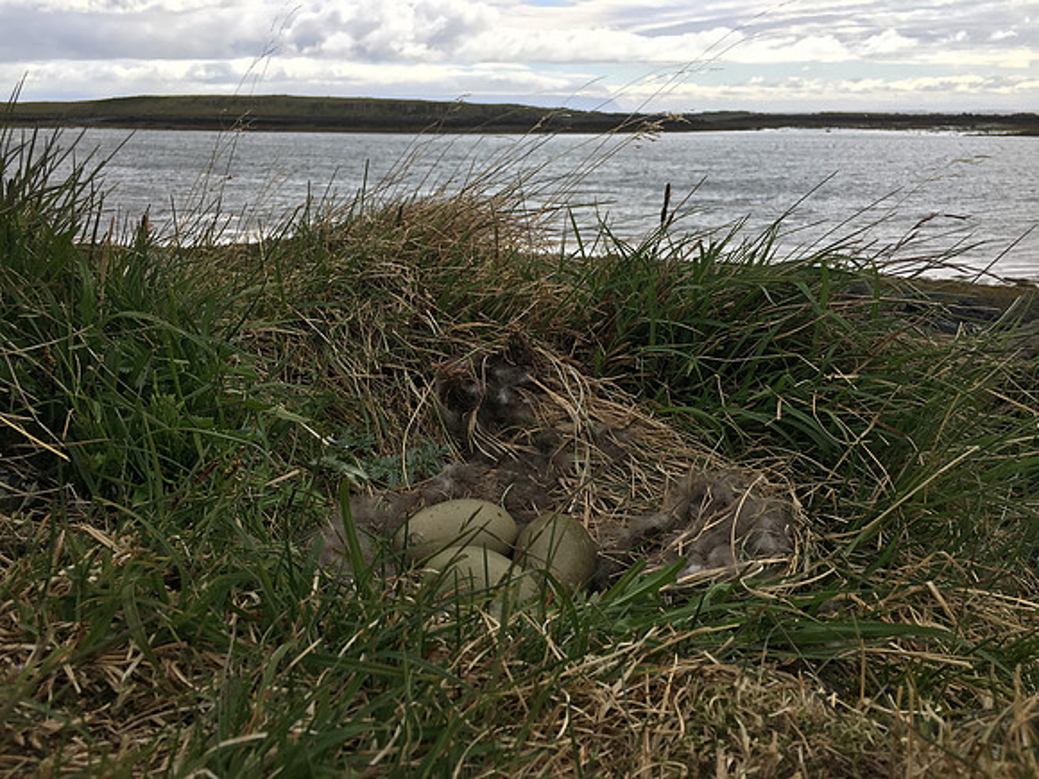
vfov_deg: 48.2
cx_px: 520
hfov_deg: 61.7
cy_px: 390
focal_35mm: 29
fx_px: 870
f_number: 2.2
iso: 25
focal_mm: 4.15
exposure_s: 1/905
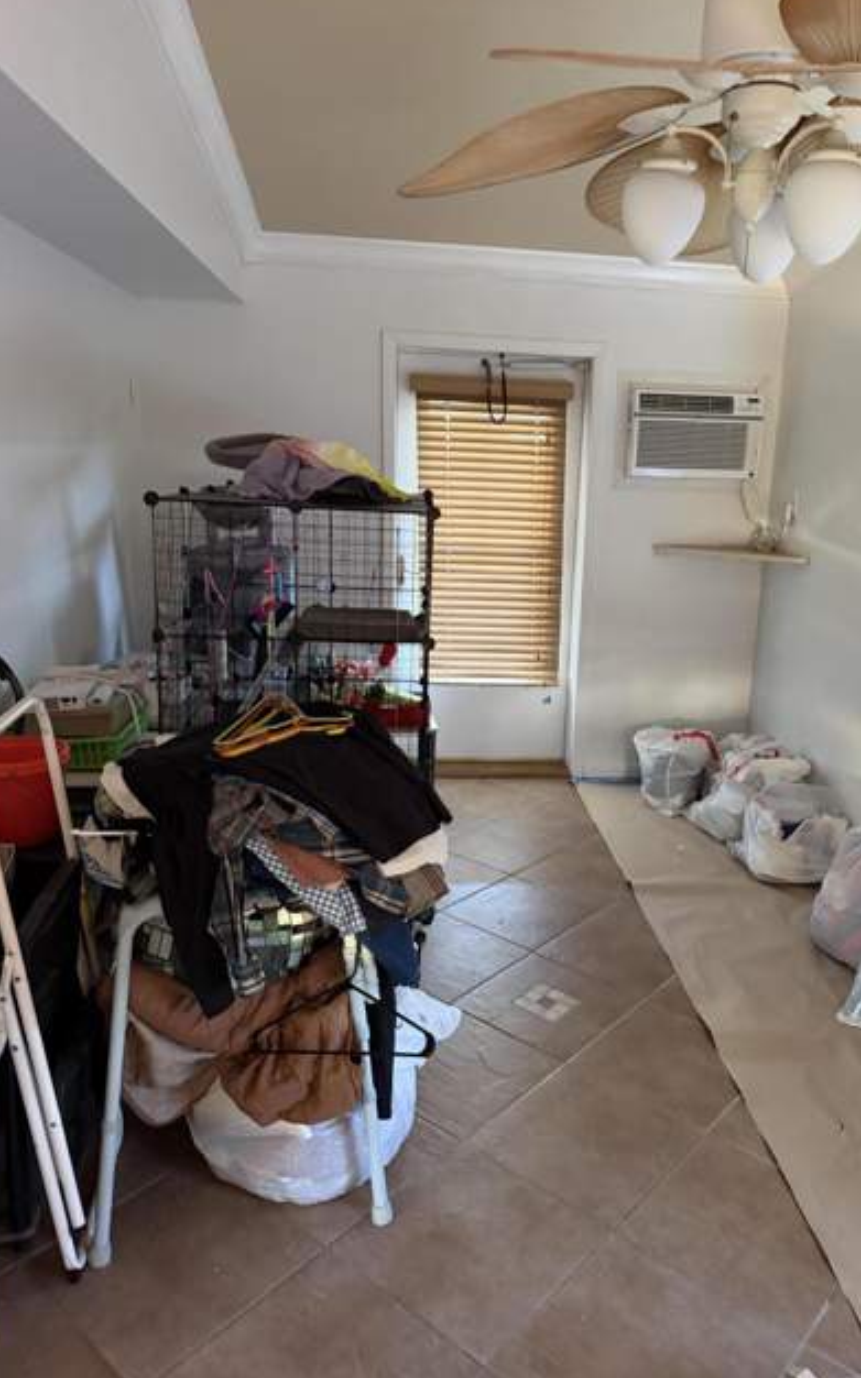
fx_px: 977
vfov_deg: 70.4
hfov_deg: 47.3
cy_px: 678
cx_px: 511
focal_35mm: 26
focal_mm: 6.76
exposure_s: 1/40
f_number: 1.78
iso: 800
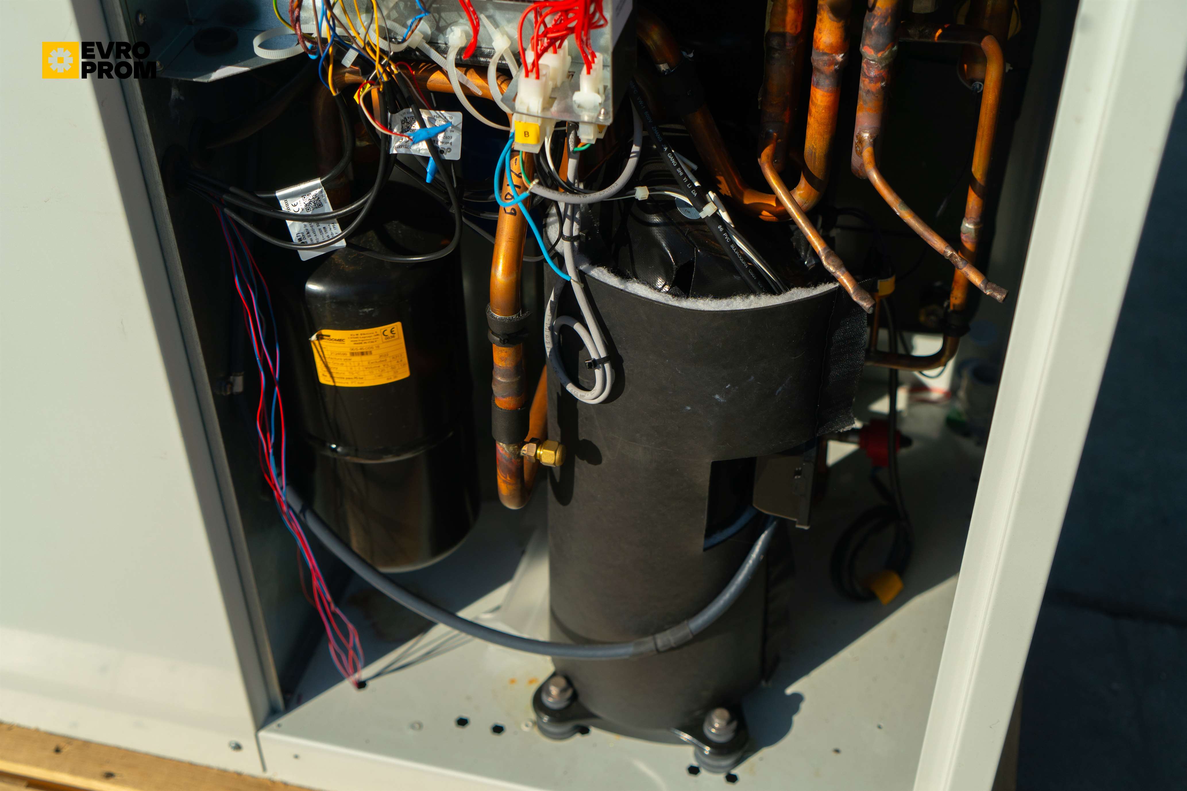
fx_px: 1451
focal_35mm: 44
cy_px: 396
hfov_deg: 44.5
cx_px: 594
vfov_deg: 30.5
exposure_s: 1/1000
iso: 100
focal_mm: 44
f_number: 4
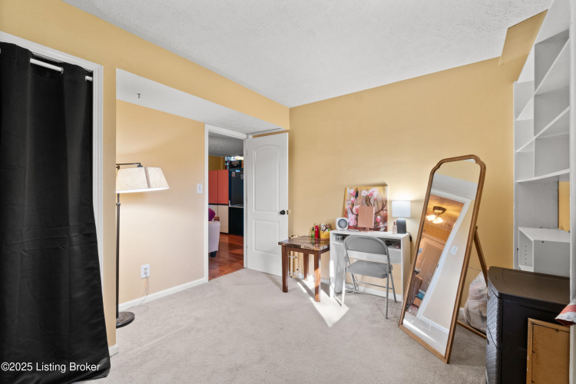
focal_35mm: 15
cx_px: 288
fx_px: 240
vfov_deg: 77.3
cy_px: 192
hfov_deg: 100.4
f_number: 9
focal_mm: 10
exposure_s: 1/3
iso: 400
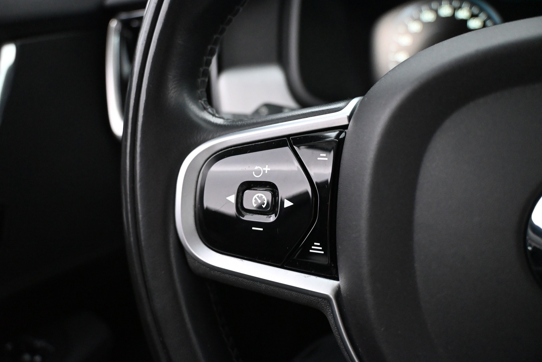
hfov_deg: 60.7
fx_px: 463
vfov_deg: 42.6
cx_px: 271
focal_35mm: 31
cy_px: 181
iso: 5600
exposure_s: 1/60
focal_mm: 20.5
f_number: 3.8
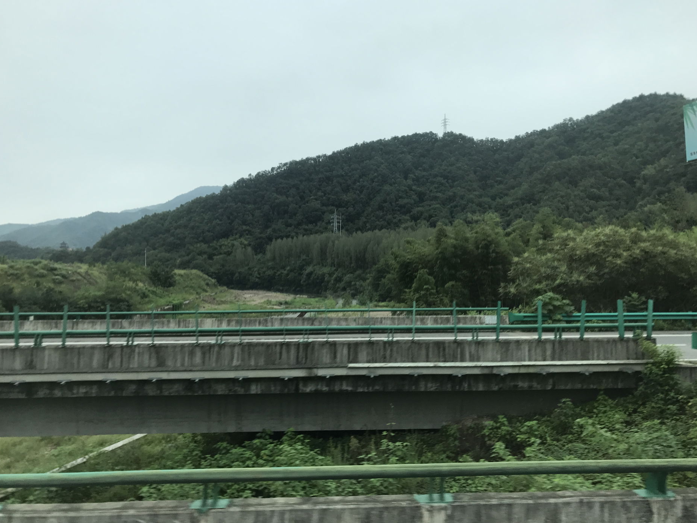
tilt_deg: +3.4
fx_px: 584
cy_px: 252
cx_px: 358
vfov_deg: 48.2
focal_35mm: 29
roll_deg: +0.7
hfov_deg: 61.7
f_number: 1.8
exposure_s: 1/587
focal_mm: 3.99
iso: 20
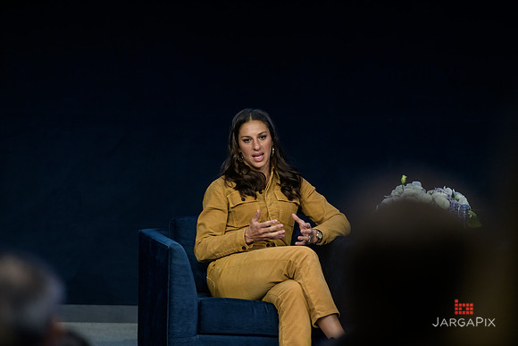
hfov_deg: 10.3
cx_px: 259
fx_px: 2878
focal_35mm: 200
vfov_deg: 6.9
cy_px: 173
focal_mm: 200
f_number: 3.2
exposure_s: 1/200
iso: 1600
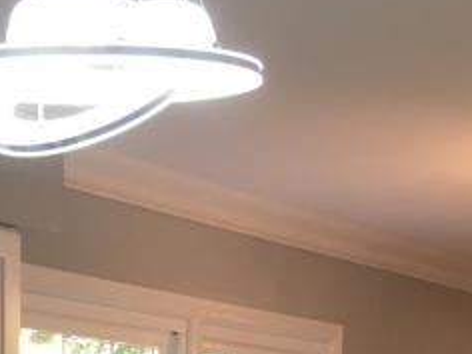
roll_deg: -1.4
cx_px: 190
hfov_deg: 15.6
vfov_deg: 10.7
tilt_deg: -7.0
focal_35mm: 126
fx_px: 1718
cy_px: 712
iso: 64
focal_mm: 4.15
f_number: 2.2
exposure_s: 1/30
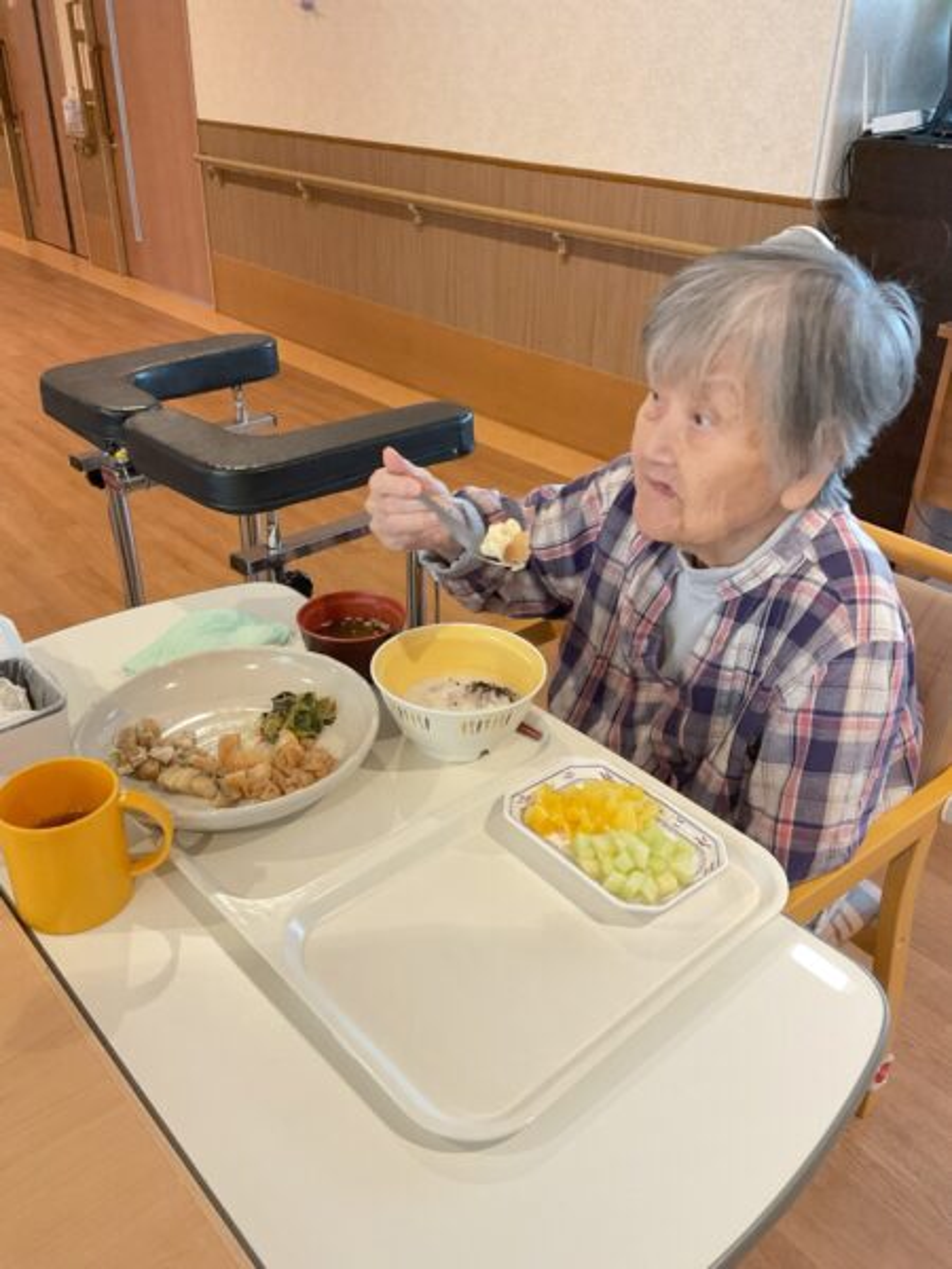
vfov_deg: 61.7
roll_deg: -1.7
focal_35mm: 29
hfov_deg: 48.2
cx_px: 476
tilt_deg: -30.9
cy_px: 634
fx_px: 1063
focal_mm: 3
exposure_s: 1/60
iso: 125
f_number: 1.8
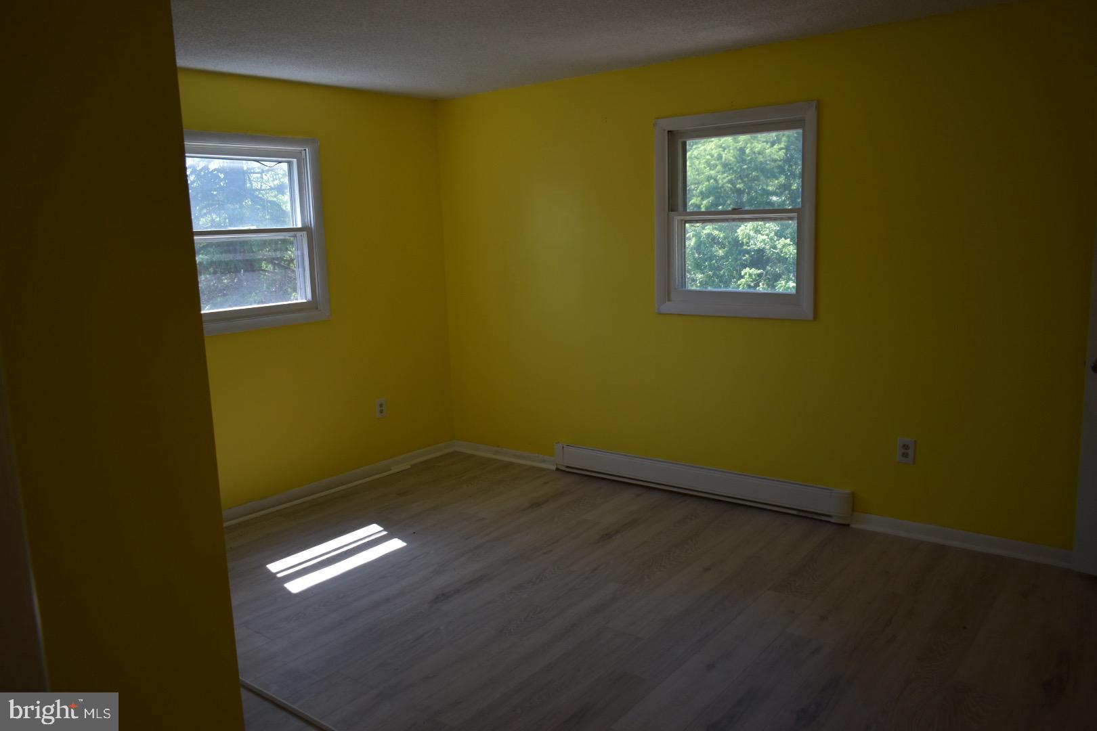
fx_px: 823
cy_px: 366
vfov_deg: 47.9
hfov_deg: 67.4
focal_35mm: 27
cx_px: 548
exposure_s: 1/250
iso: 200
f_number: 3.5
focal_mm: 18
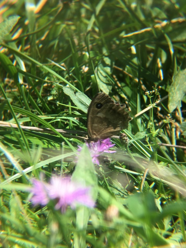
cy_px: 124
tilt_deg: -18.5
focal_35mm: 29
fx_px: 208
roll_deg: +3.1
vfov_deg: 61.7
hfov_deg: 48.2
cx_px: 93
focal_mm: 4.15
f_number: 2.2
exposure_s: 1/195
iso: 25
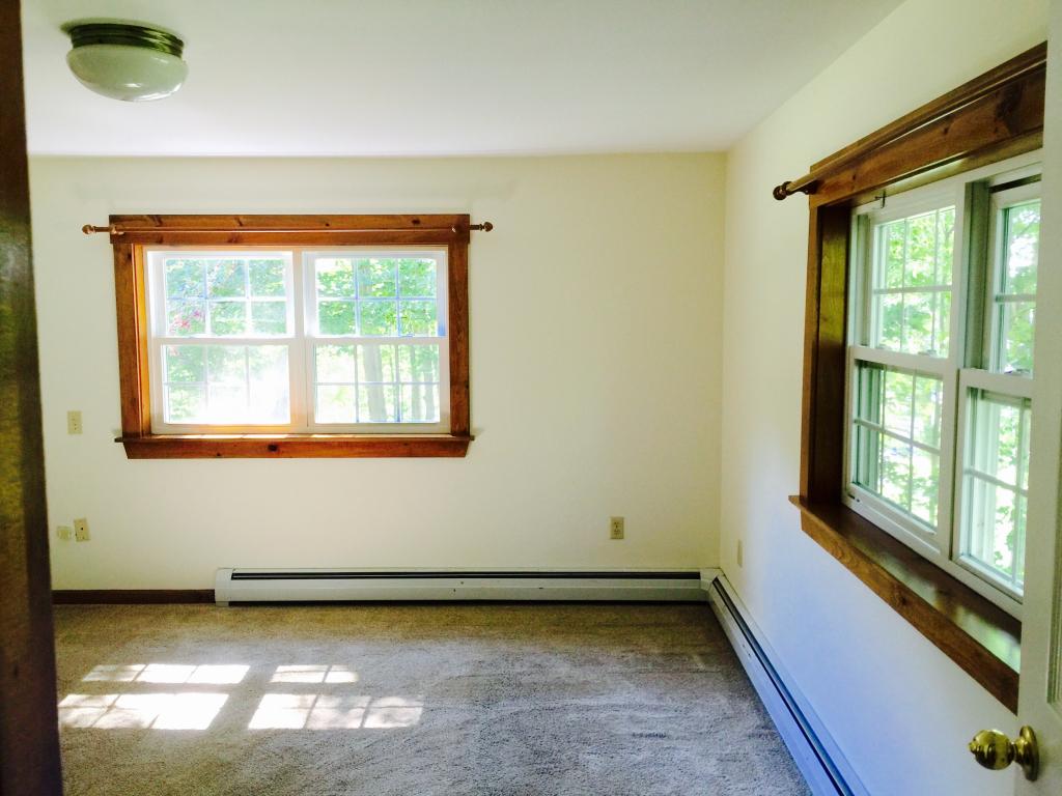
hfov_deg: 61.7
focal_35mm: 29
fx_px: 890
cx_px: 531
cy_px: 398
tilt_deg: -6.4
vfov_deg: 48.2
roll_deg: +0.0
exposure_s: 1/15
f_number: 2.2
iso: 32
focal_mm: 4.15
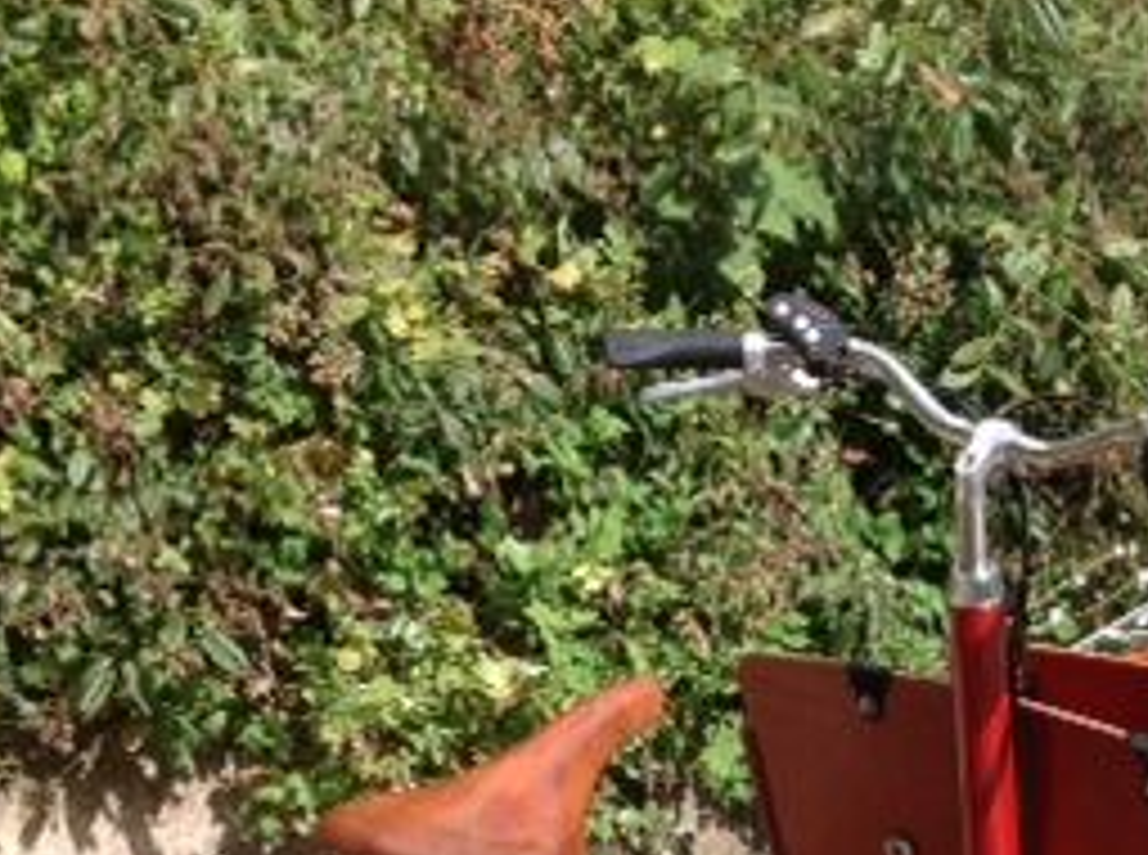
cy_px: 1053
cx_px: 986
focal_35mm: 88
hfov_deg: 21.9
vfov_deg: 16.0
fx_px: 2912
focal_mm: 4.28
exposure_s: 1/1163
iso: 50
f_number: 2.4
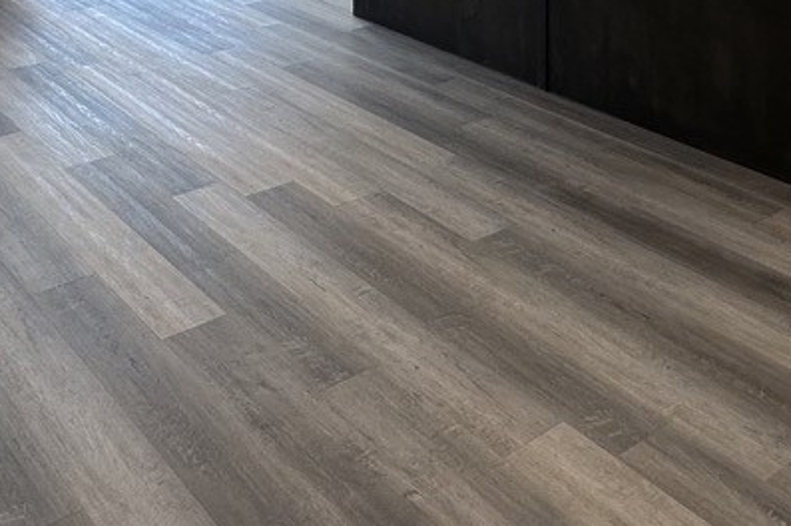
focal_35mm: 47
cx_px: 229
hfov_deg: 41.1
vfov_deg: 22.5
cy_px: -297
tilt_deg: +0.2
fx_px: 1032
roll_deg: -0.6
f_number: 2.2
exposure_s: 1/120
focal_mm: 2.22
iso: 40
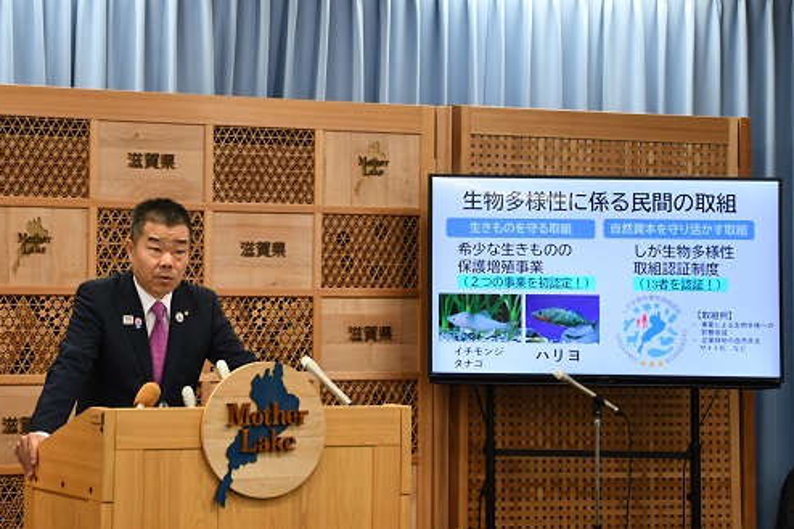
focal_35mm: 79
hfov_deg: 25.7
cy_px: 266
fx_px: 1742
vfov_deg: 17.3
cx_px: 394
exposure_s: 1/125
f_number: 4.8
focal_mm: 52
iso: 1250
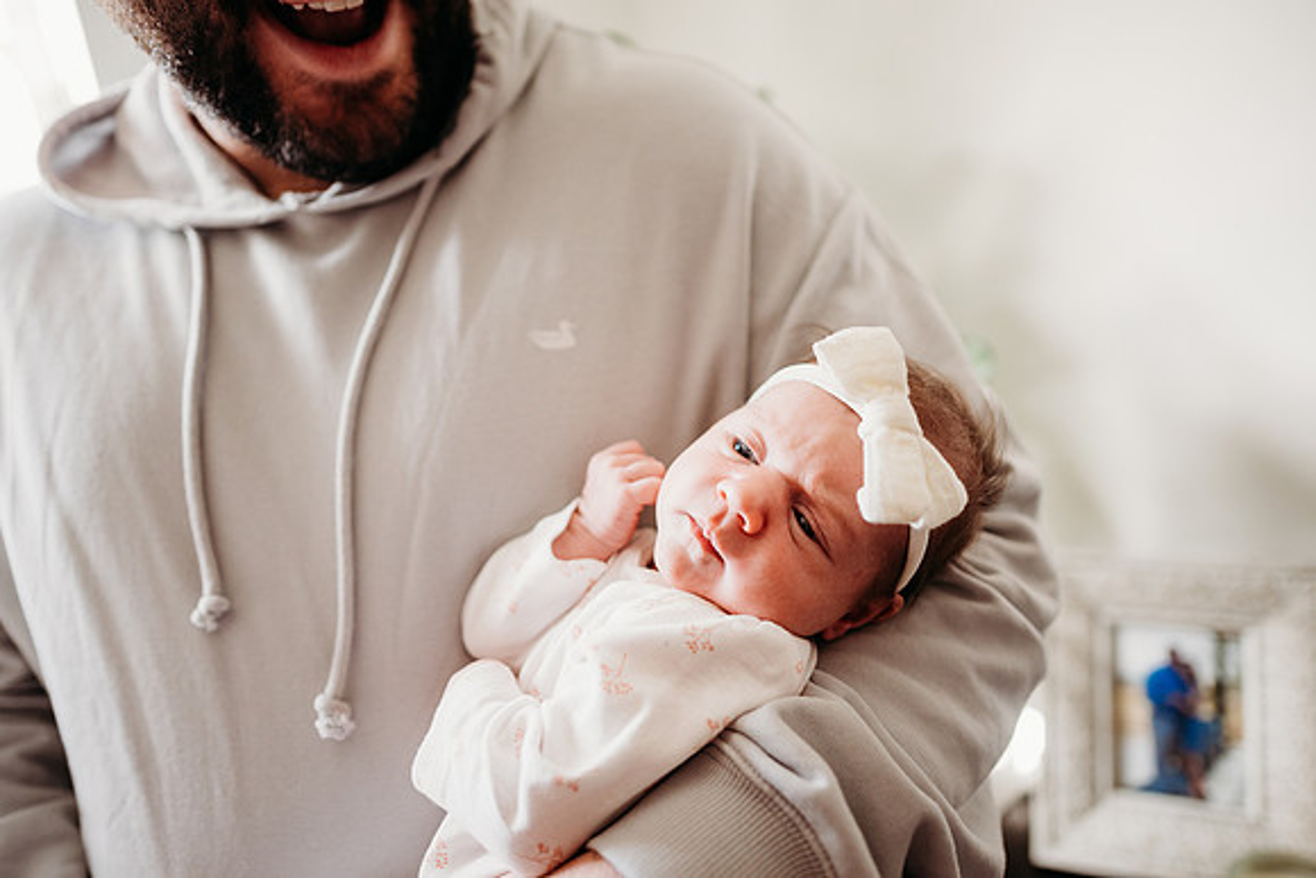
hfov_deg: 73.7
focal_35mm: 24
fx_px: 877
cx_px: 658
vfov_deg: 53.2
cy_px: 439
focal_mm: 24
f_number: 1.8
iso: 640
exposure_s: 1/500
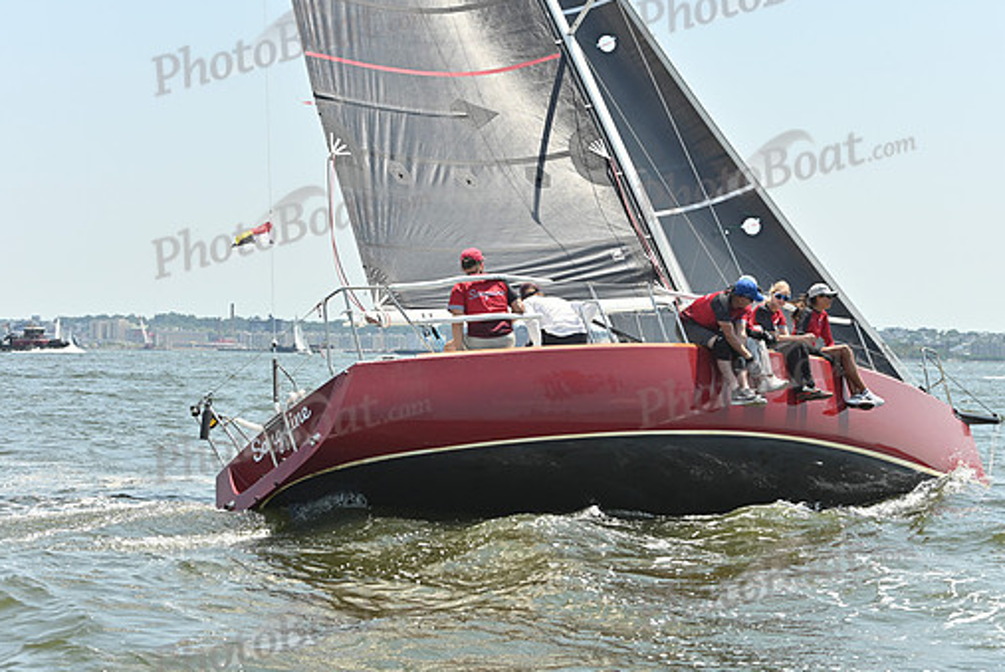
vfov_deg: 17.1
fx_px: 2235
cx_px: 535
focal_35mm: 80
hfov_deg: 25.3
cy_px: 302
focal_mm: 70
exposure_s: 1/1250
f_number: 6.3
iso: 320
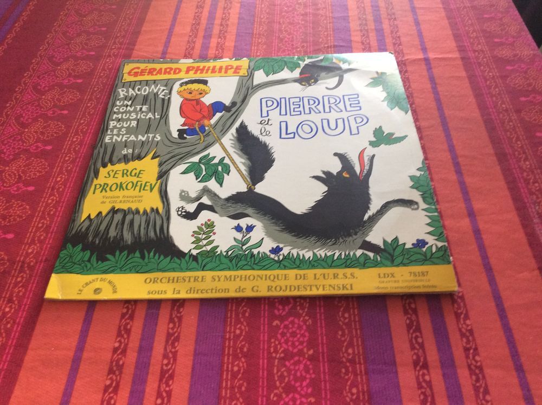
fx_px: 500
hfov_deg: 56.9
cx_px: 271
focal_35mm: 32
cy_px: 202
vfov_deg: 44.1
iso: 100
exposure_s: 1/25
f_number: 2.4
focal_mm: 3.3
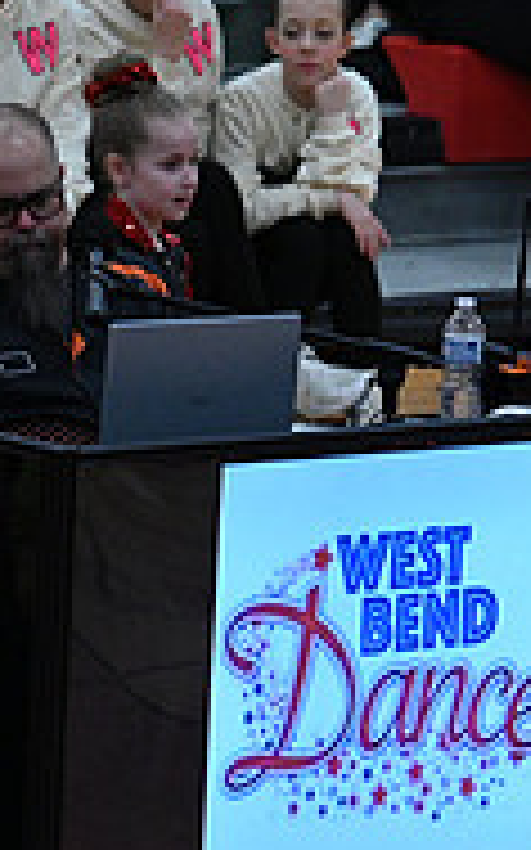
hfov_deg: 2.1
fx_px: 14529
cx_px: 1292
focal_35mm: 627
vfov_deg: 3.4
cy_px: 560
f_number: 4
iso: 4000
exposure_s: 1/400
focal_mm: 200
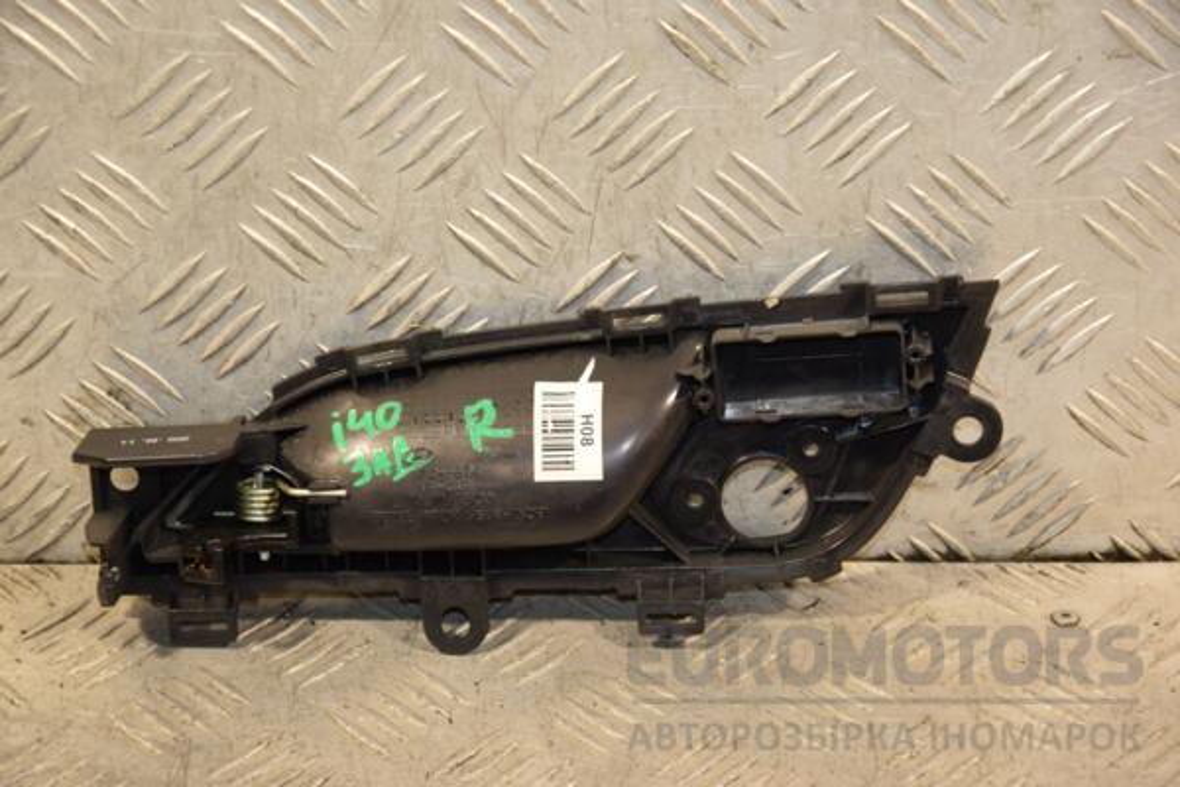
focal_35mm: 105
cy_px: 394
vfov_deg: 13.0
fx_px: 3441
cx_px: 590
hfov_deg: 19.5
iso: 800
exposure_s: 1/100
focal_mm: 70
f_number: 5.3
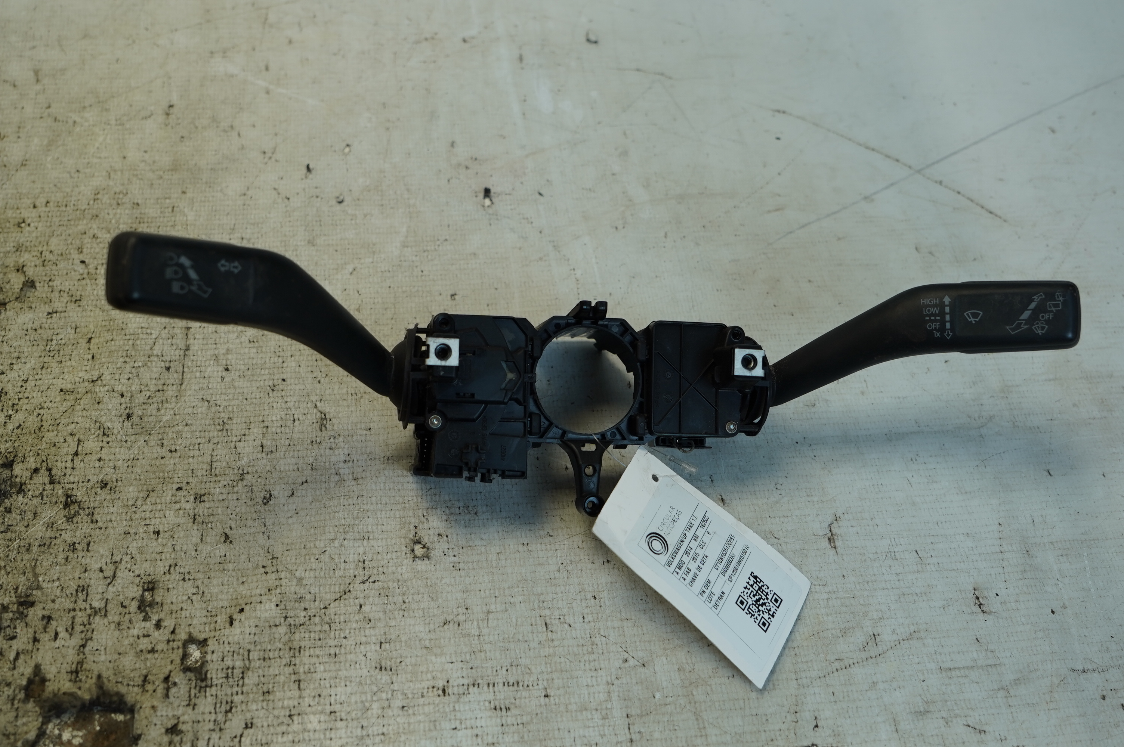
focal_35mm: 37
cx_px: 562
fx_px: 1154
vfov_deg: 35.9
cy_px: 374
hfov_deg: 51.9
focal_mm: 25
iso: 250
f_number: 4
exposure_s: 1/160
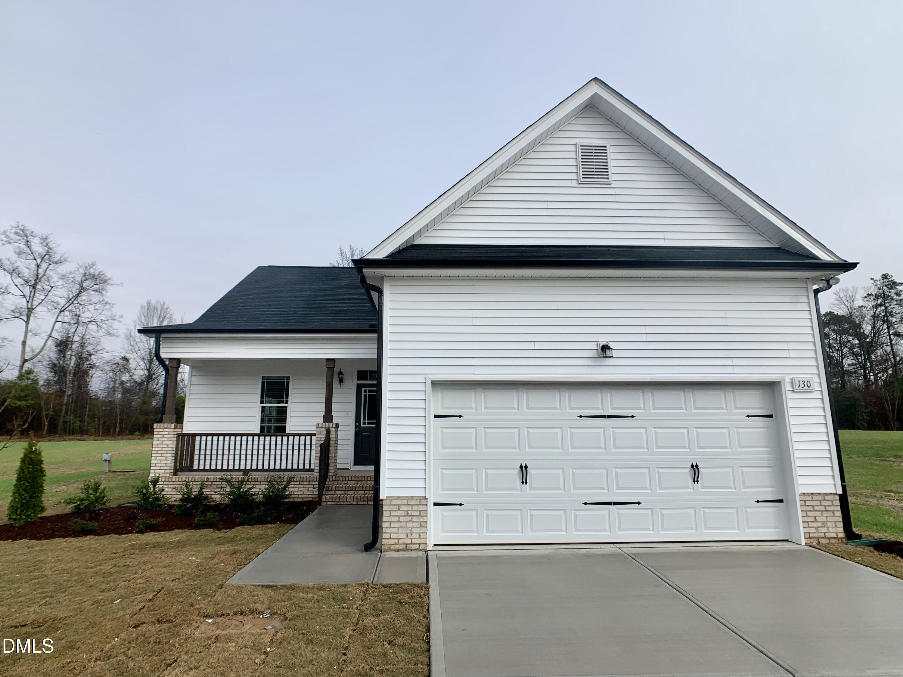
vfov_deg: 53.1
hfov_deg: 67.3
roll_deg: +0.8
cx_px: 452
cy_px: 338
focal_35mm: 26
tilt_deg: +12.0
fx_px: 678
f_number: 1.8
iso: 25
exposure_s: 1/3289
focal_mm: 4.25
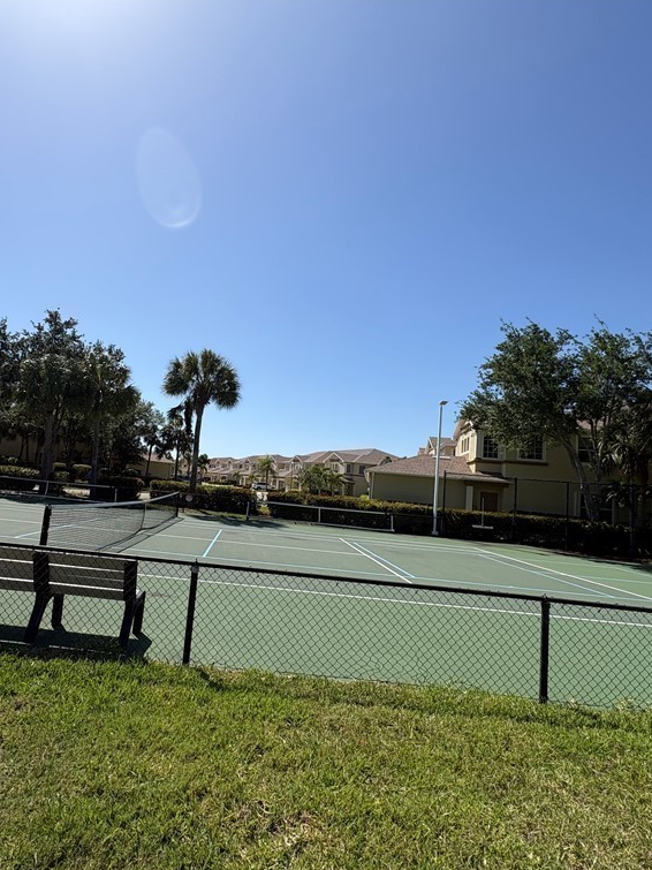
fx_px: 477
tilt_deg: +7.2
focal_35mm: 19
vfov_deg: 84.7
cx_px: 243
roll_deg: -5.5
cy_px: 431
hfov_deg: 67.6
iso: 50
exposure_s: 1/2674
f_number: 2.2
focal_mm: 2.22
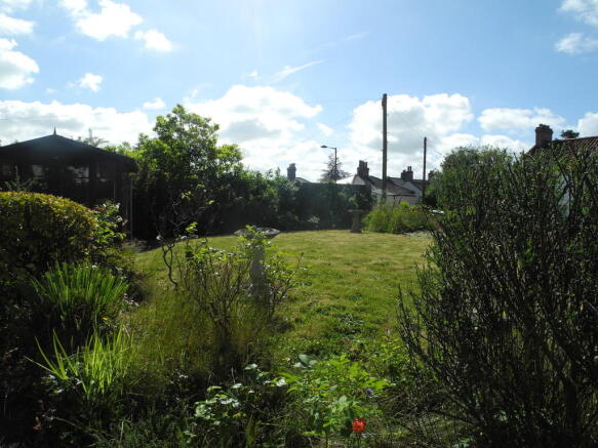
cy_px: 224
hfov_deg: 63.5
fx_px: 484
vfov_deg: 49.7
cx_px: 299
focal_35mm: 28
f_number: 4.5
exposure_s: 1/925
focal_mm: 6
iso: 100
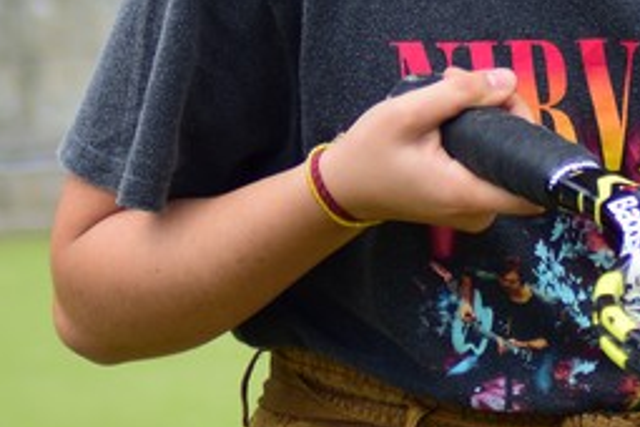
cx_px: 477
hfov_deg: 4.9
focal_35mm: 422
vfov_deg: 3.3
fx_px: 7502
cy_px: -41
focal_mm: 70
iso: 220
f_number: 4
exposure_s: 1/1250
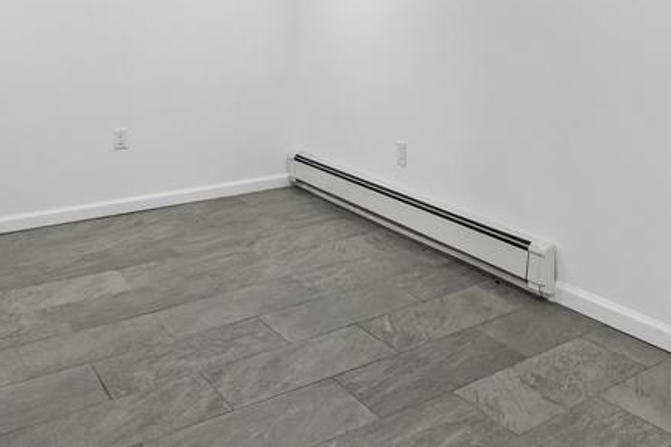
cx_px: 445
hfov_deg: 48.6
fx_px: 730
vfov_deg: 31.4
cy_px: -2
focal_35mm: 39
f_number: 9
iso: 400
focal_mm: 16.5
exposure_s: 1/20
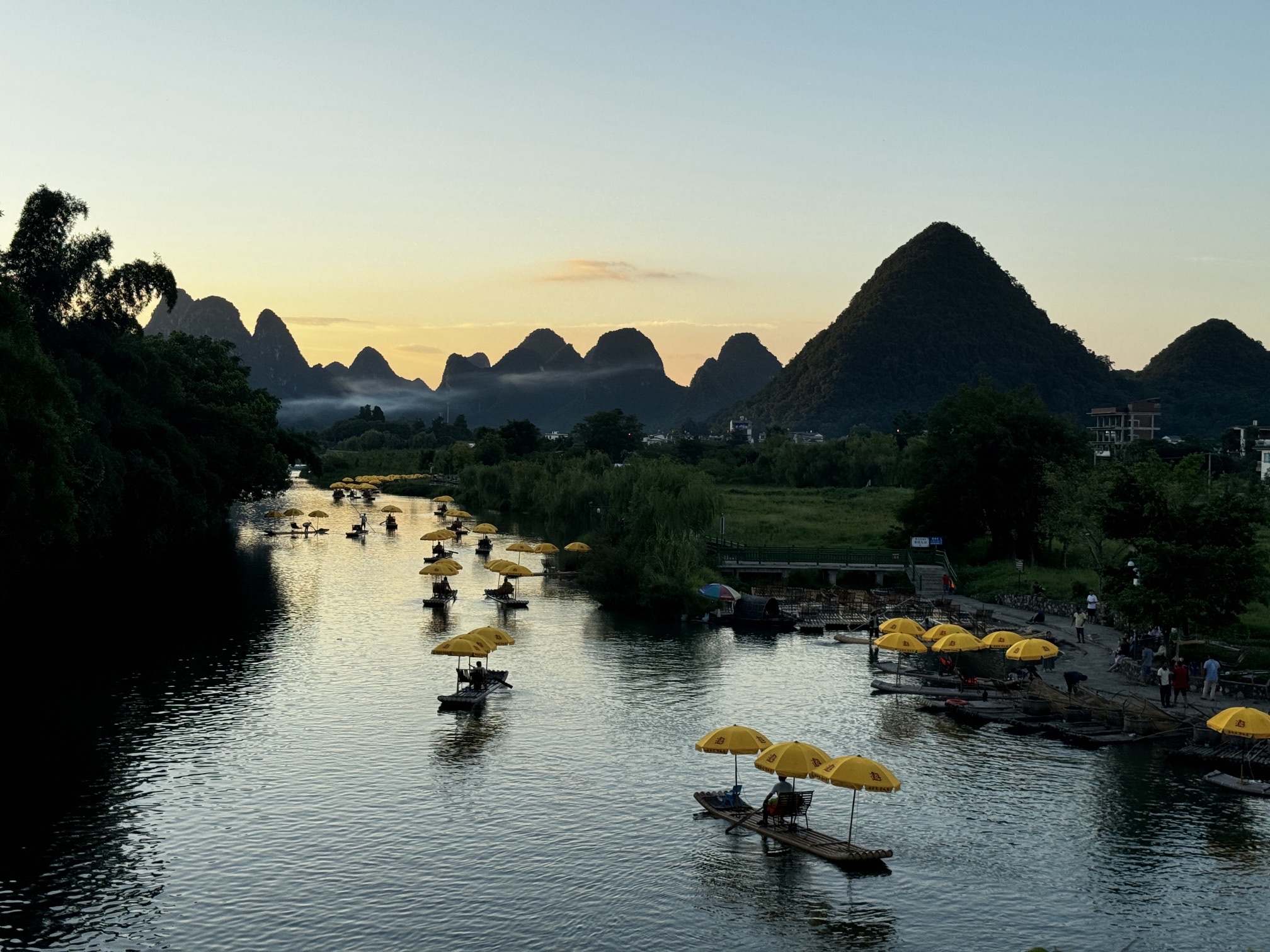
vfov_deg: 30.3
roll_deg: -0.7
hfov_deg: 39.7
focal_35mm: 48
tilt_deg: -0.9
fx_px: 1761
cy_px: 476
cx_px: 635
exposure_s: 1/966
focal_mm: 6.76
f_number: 1.78
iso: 64
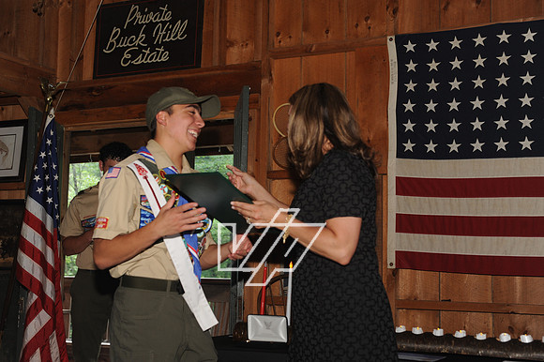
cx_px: 272
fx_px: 785
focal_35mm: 52
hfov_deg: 38.2
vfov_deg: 26.0
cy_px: 181
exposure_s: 1/60
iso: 320
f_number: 5.6
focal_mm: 52
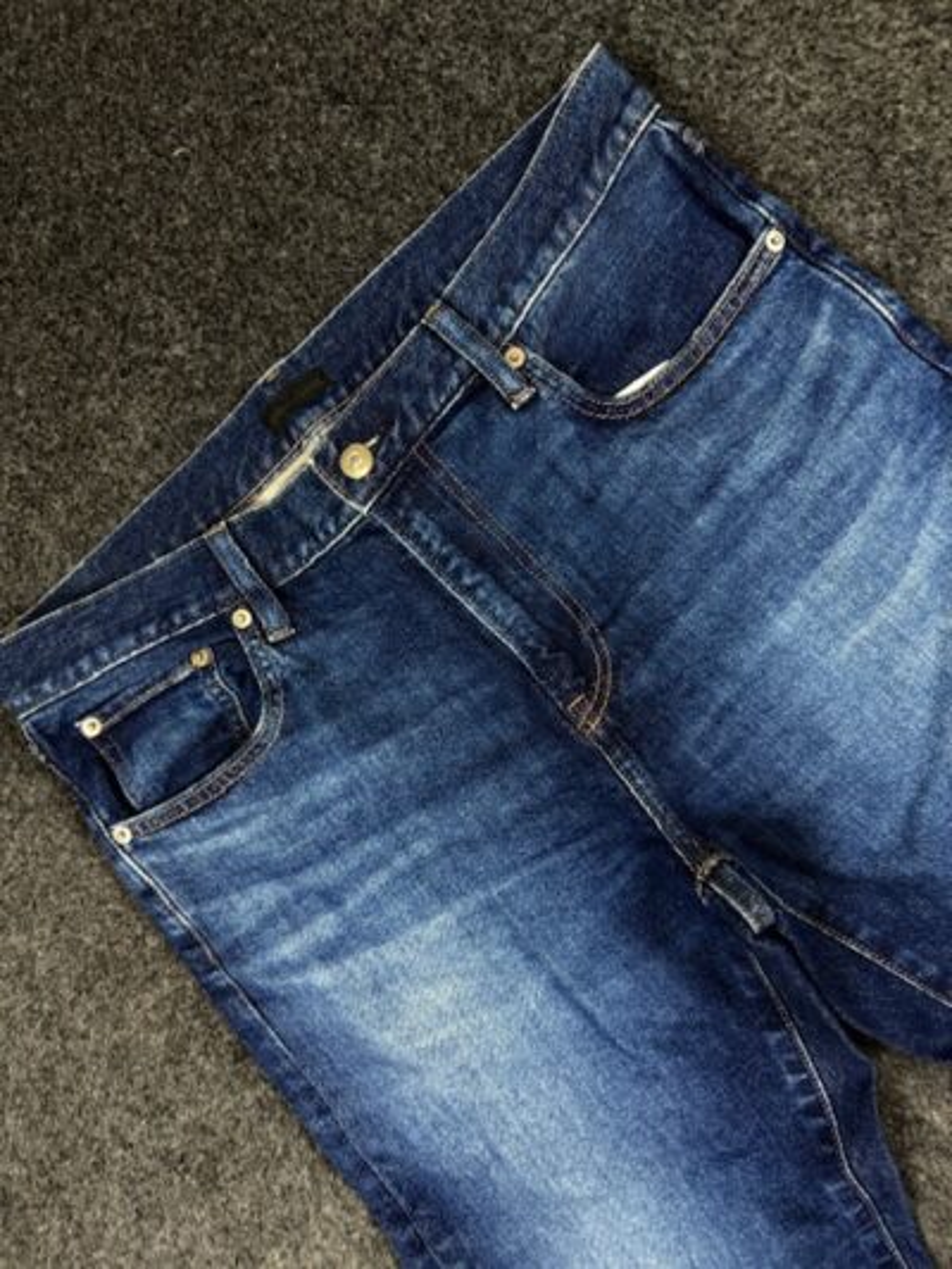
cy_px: 634
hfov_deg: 56.8
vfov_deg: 71.6
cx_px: 476
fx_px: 880
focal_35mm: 24
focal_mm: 6.76
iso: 125
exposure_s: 1/50
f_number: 1.78
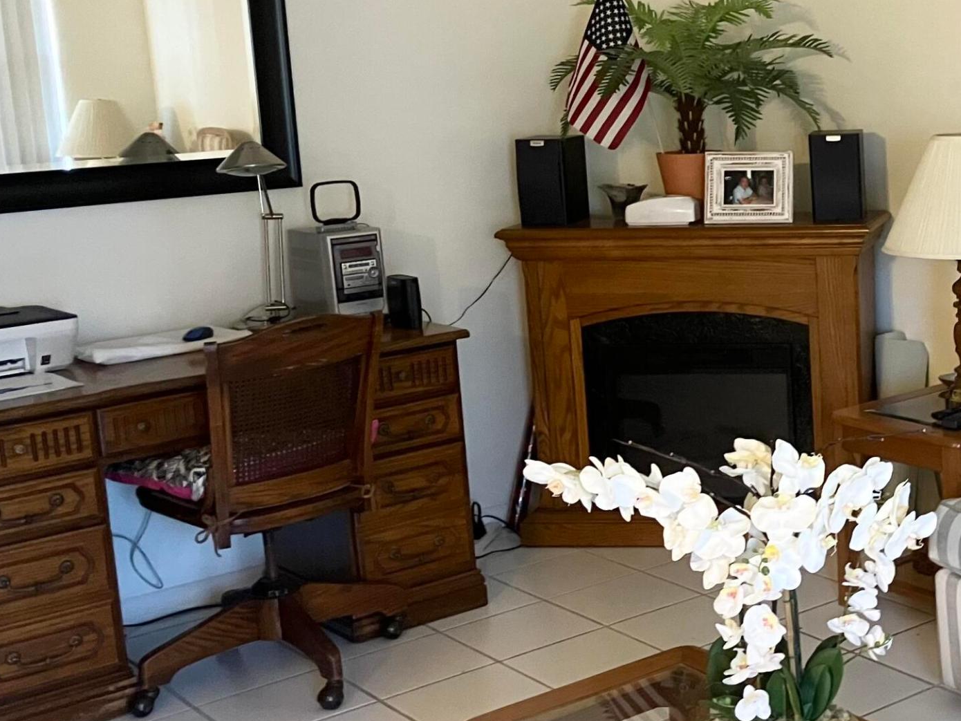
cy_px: 292
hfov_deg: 30.9
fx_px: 1610
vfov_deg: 25.2
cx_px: 955
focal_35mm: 58
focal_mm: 3.99
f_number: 1.8
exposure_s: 1/40
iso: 320
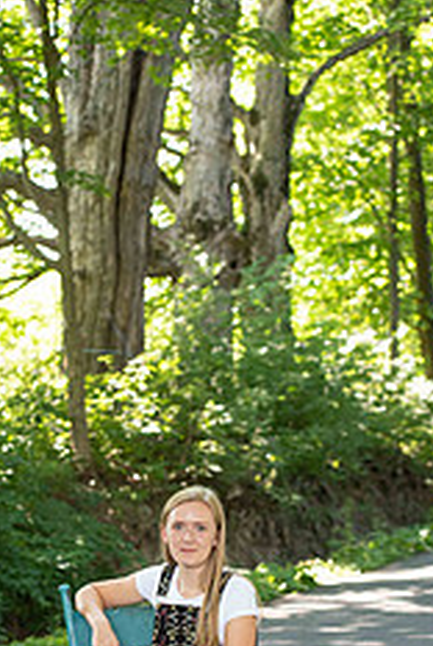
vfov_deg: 15.0
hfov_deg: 10.2
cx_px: 136
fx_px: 2428
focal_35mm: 135
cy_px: 577
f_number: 3.5
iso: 640
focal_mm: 70
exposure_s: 1/200
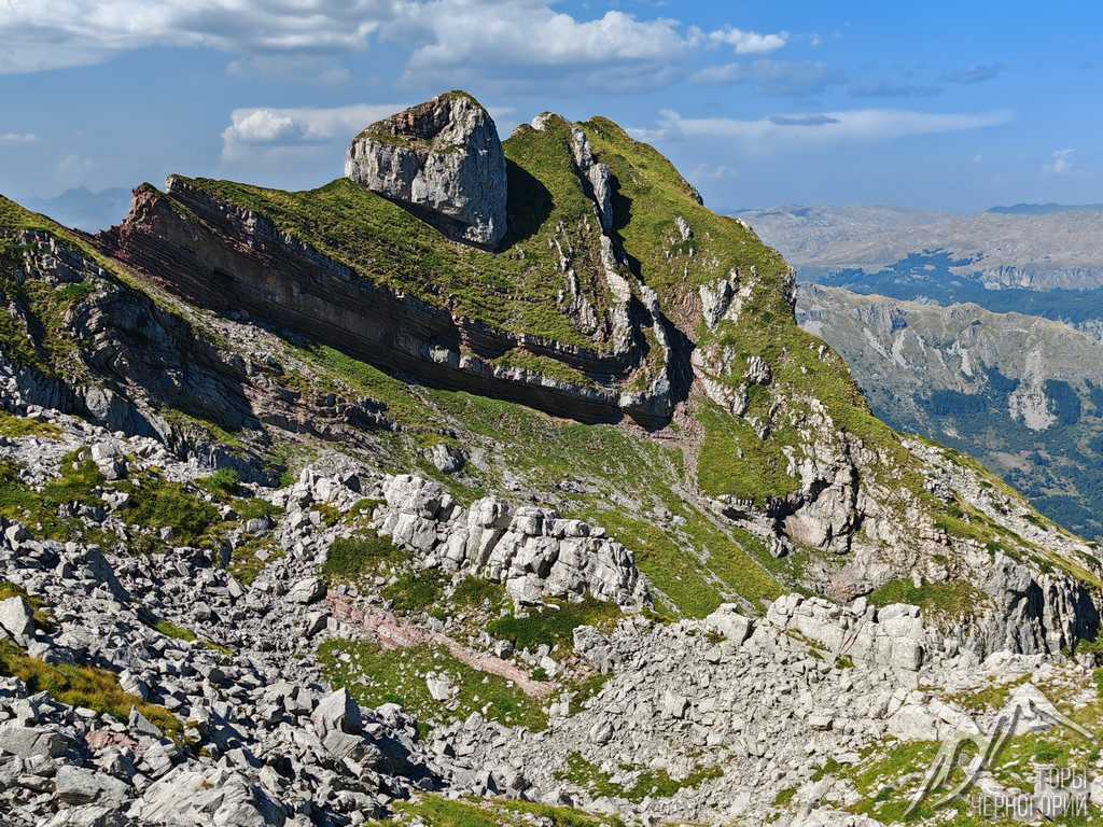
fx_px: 1498
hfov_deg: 40.4
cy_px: 414
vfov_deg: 30.9
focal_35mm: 47
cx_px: 552
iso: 50
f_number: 1.6
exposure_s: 1/2214
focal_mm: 7.62
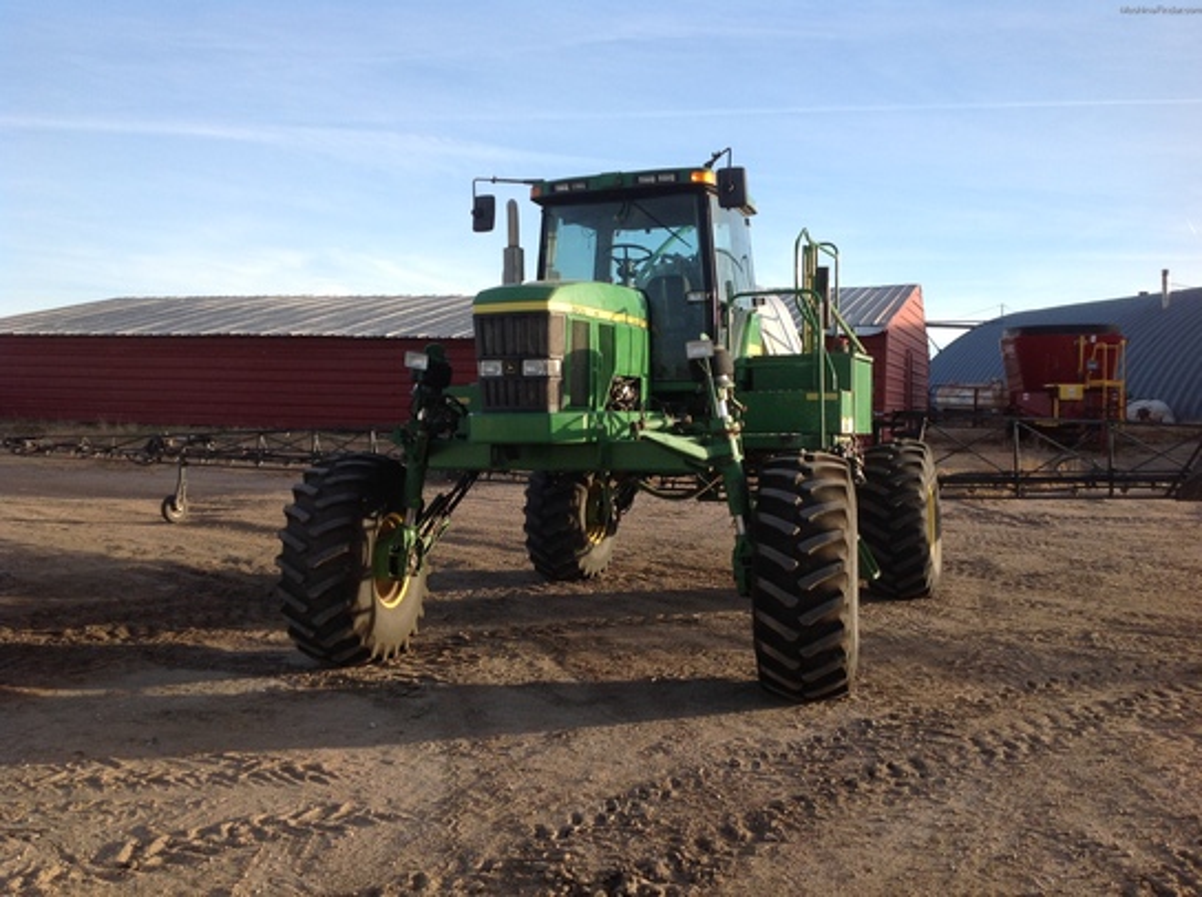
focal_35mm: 35
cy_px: 448
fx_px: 1213
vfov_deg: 40.6
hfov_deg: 52.7
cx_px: 601
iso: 50
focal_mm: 4.28
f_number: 2.4
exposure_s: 1/630
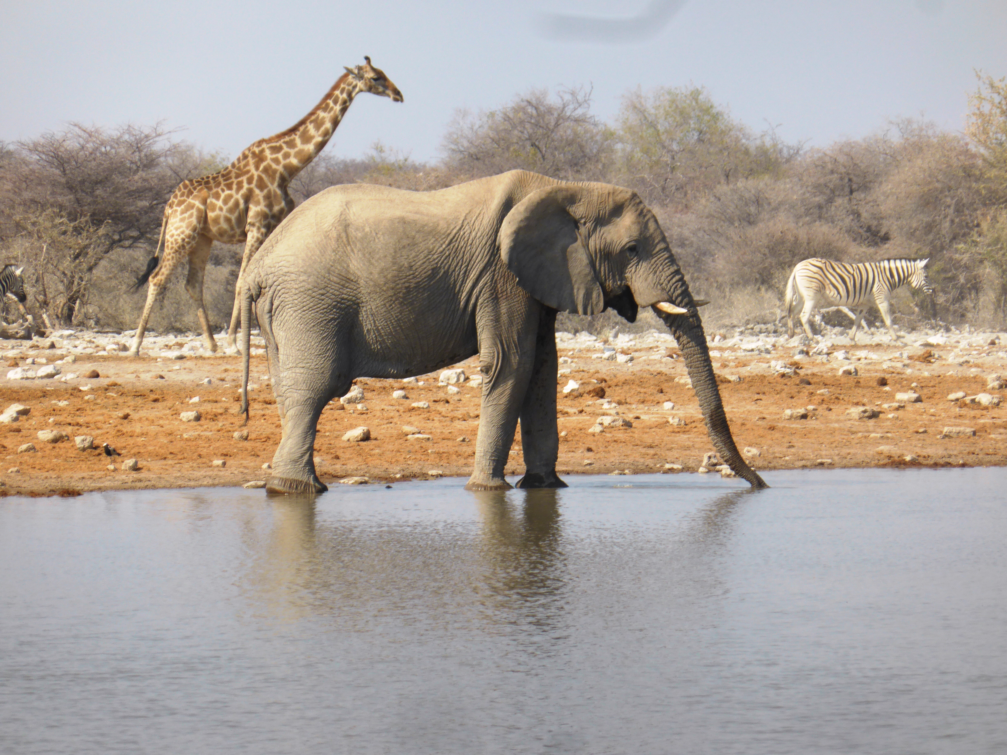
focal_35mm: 386
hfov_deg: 5.1
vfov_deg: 3.9
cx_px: 504
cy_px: 378
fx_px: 11229
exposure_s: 1/320
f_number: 5.9
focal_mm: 68.9
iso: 100
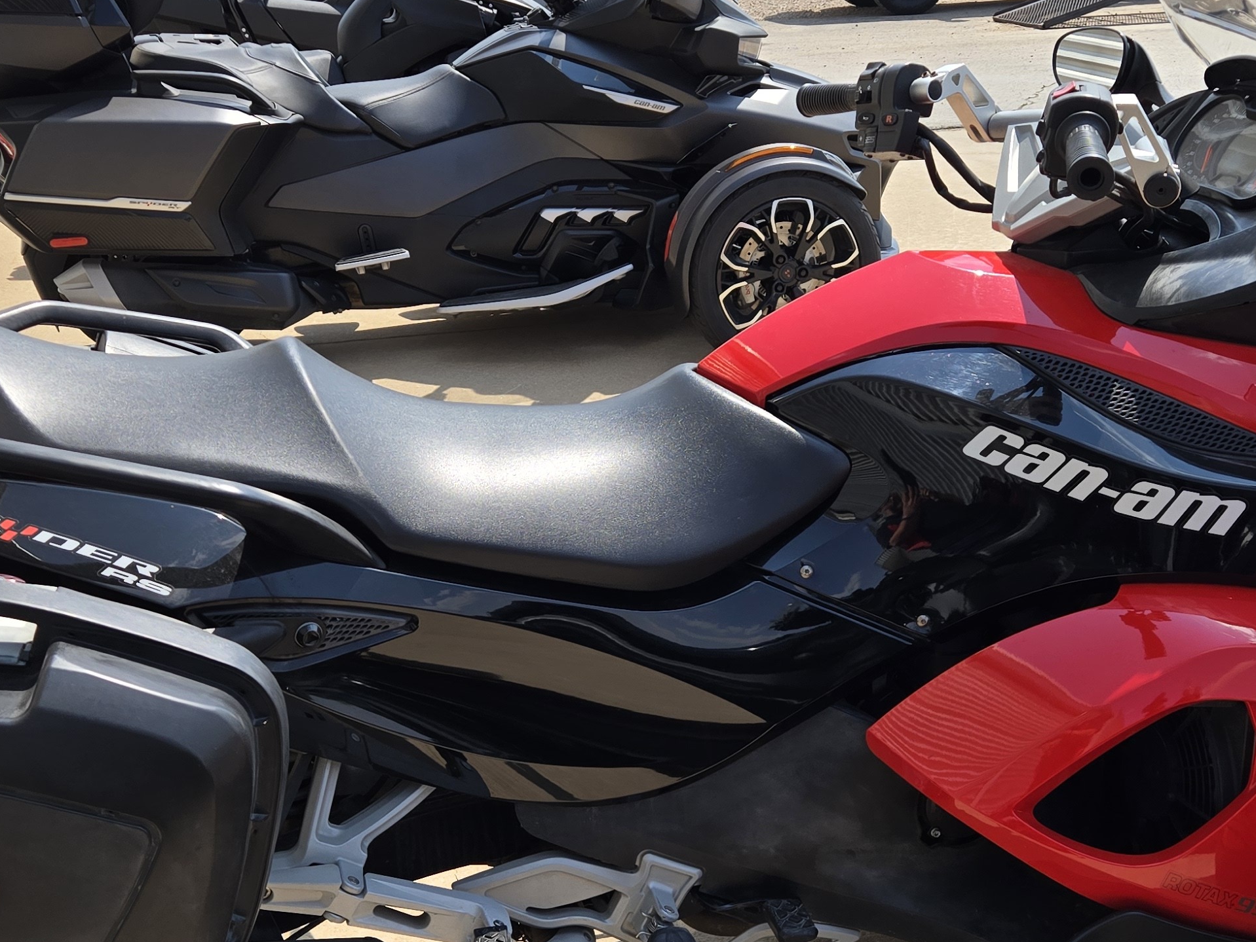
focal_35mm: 48
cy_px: 548
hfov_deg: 39.6
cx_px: 717
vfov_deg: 30.2
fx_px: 1742
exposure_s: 1/1457
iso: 25
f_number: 1.8
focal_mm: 5.4
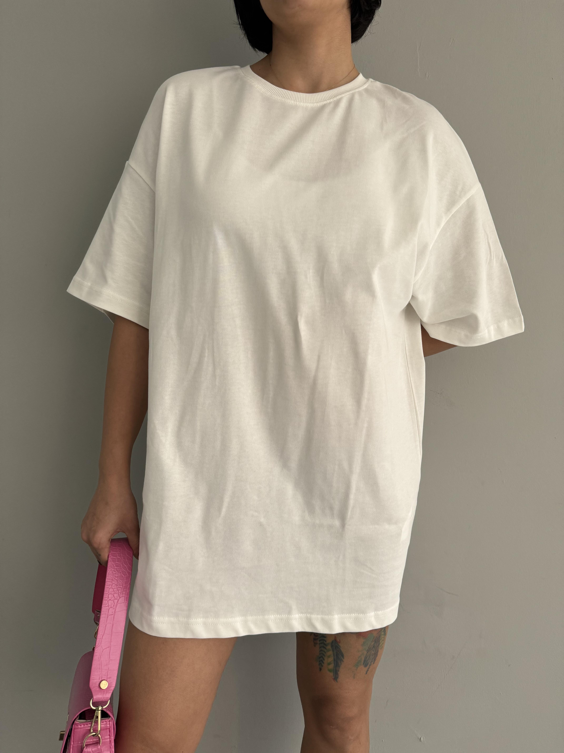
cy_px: 376
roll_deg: -1.7
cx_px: 282
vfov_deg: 71.6
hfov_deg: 56.8
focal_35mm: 24
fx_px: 521
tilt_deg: -7.2
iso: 200
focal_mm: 6.86
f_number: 1.78
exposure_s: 1/121
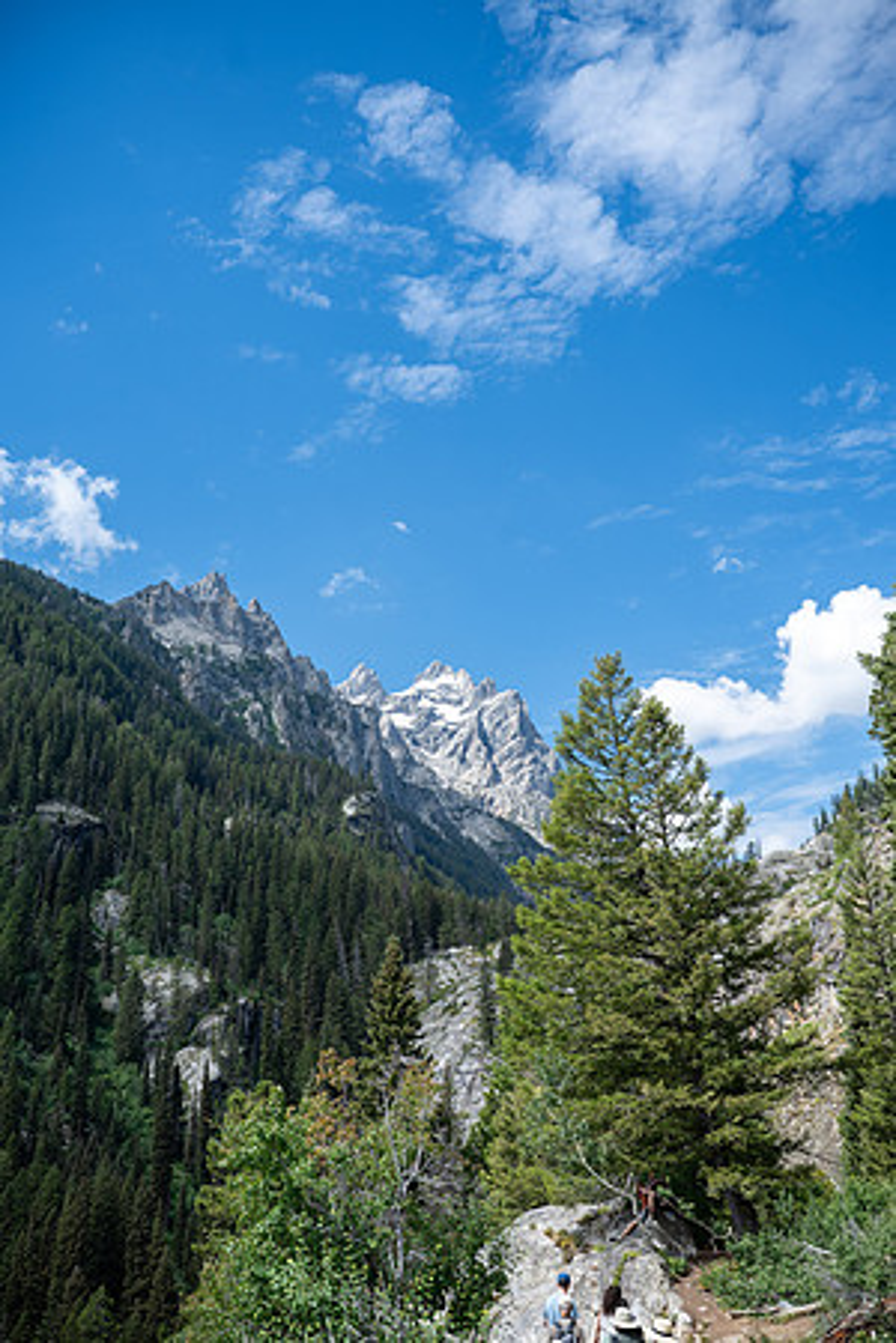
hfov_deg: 42.3
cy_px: 672
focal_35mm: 31
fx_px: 1157
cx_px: 448
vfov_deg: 60.3
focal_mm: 31
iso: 160
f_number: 4.5
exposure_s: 1/1000
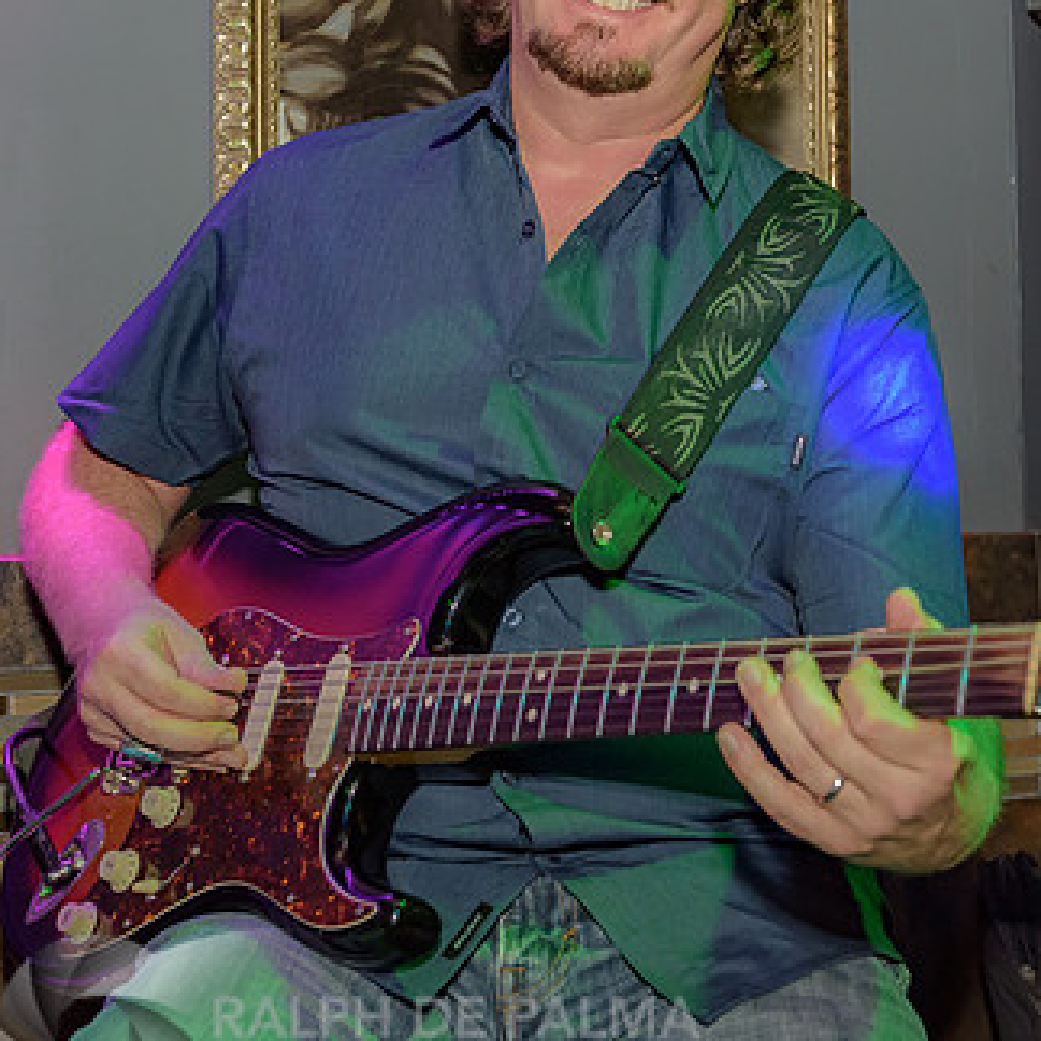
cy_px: 365
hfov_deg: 22.2
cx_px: 552
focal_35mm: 78
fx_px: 2654
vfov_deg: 22.1
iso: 1250
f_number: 4.5
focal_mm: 40
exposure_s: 1/160
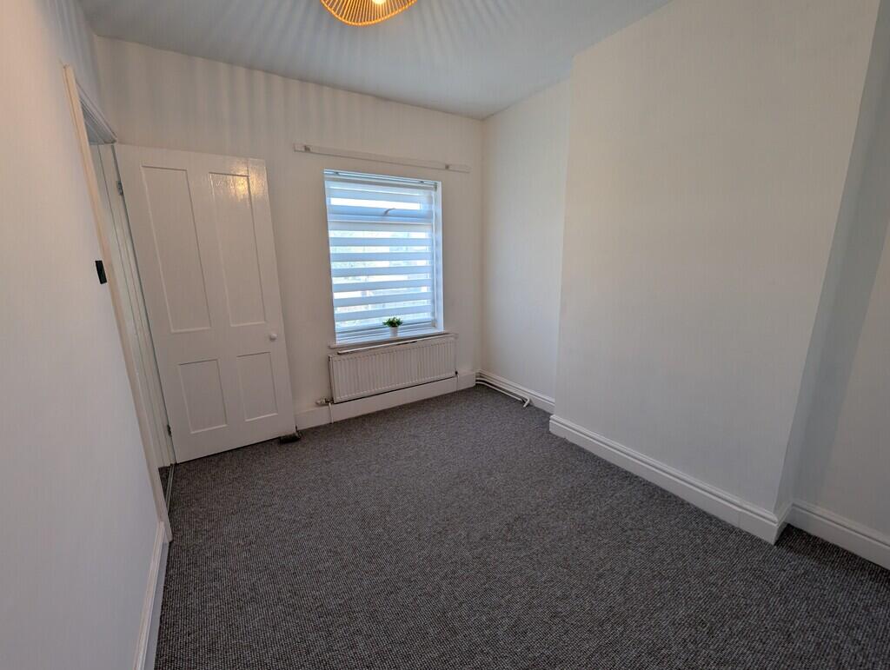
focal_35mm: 13
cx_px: 445
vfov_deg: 90.1
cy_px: 335
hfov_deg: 106.1
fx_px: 335
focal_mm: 1.95
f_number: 2.2
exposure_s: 1/69.8
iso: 47
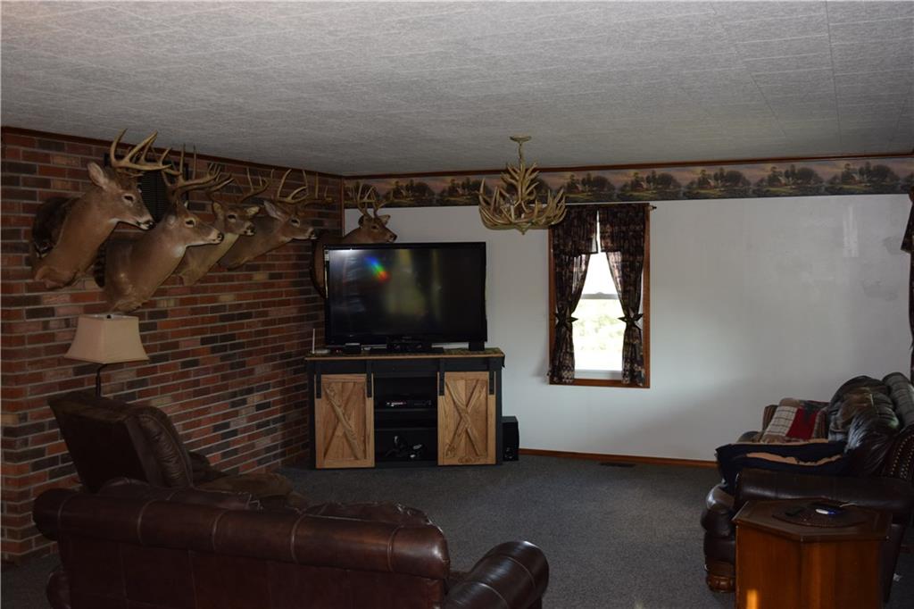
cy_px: 304
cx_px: 457
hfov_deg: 51.3
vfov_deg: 35.5
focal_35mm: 38
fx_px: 952
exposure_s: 1/100
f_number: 5
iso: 800
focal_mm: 25
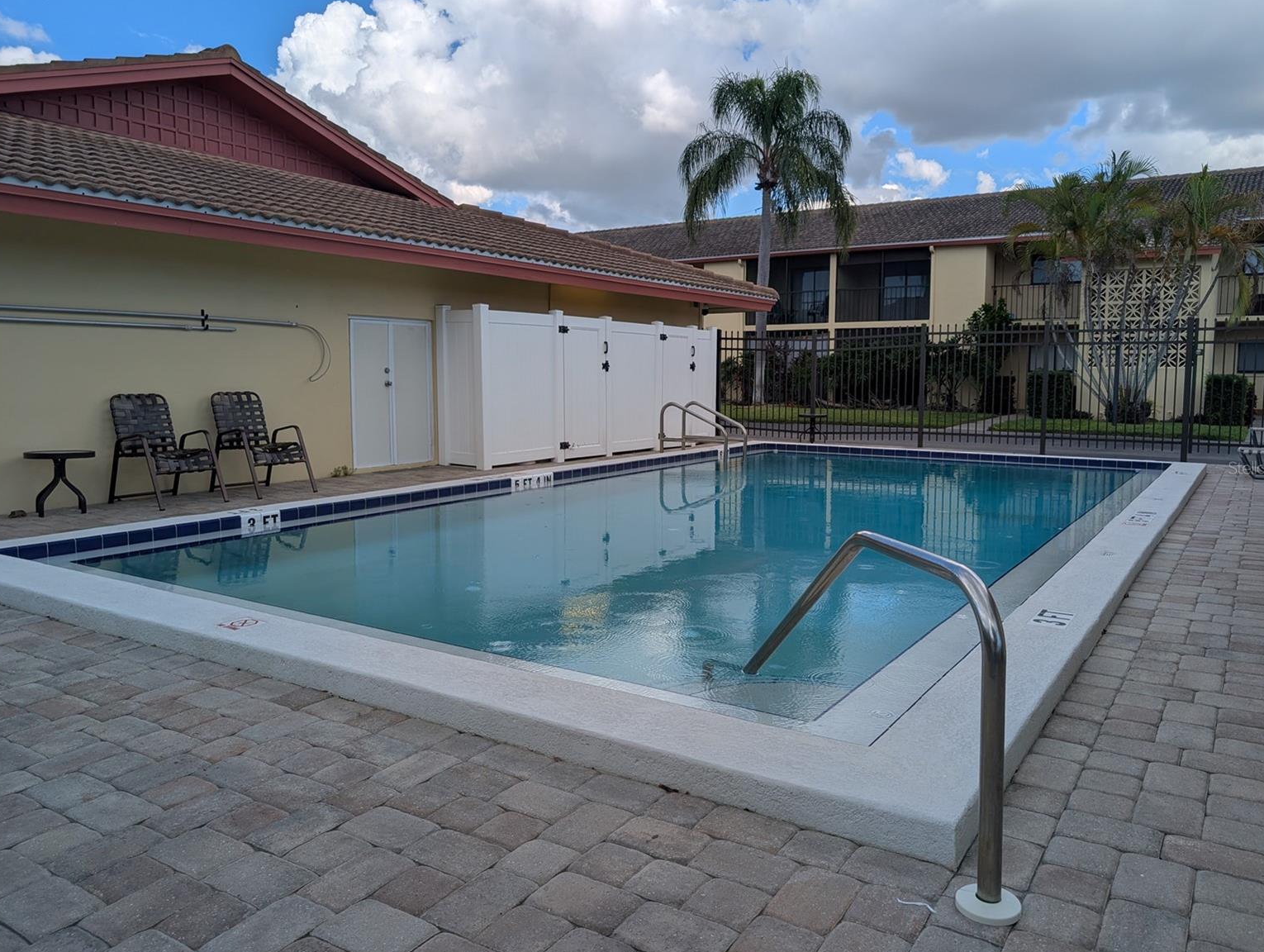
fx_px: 914
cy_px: 468
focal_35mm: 25
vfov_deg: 55.0
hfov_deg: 69.3
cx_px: 648
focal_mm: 6.9
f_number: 1.68
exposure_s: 1/1443
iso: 19
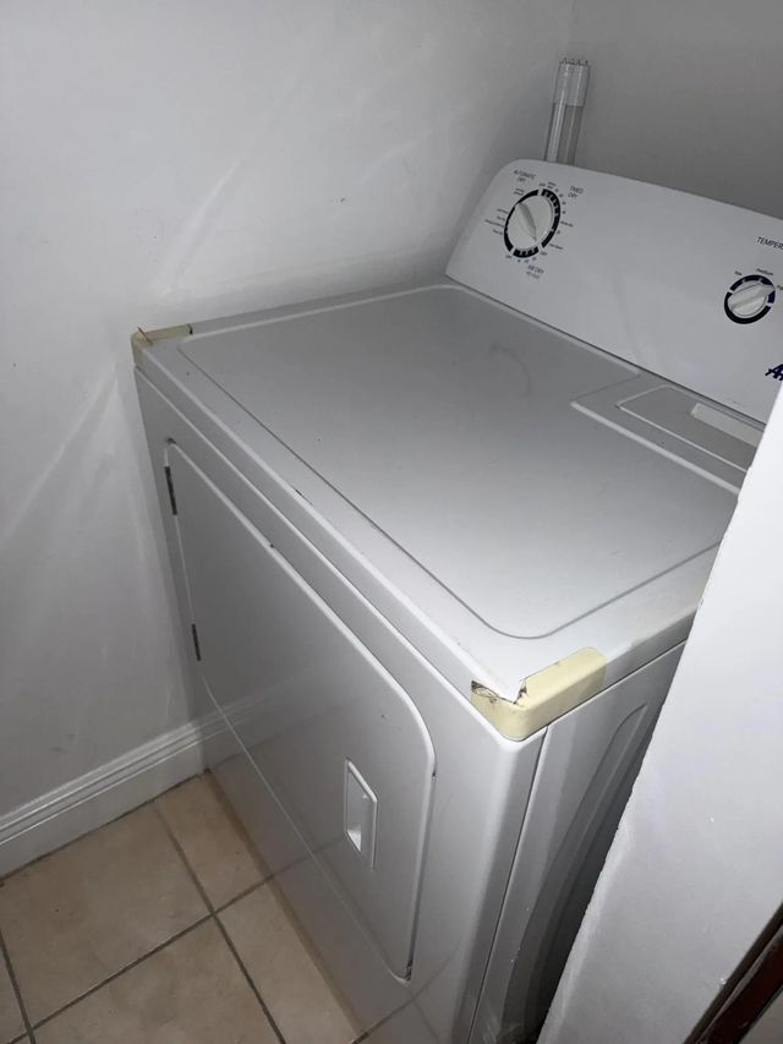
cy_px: 522
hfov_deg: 56.8
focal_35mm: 24
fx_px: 724
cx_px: 392
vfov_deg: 71.6
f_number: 1.78
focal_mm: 6.76
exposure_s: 1/17
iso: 80
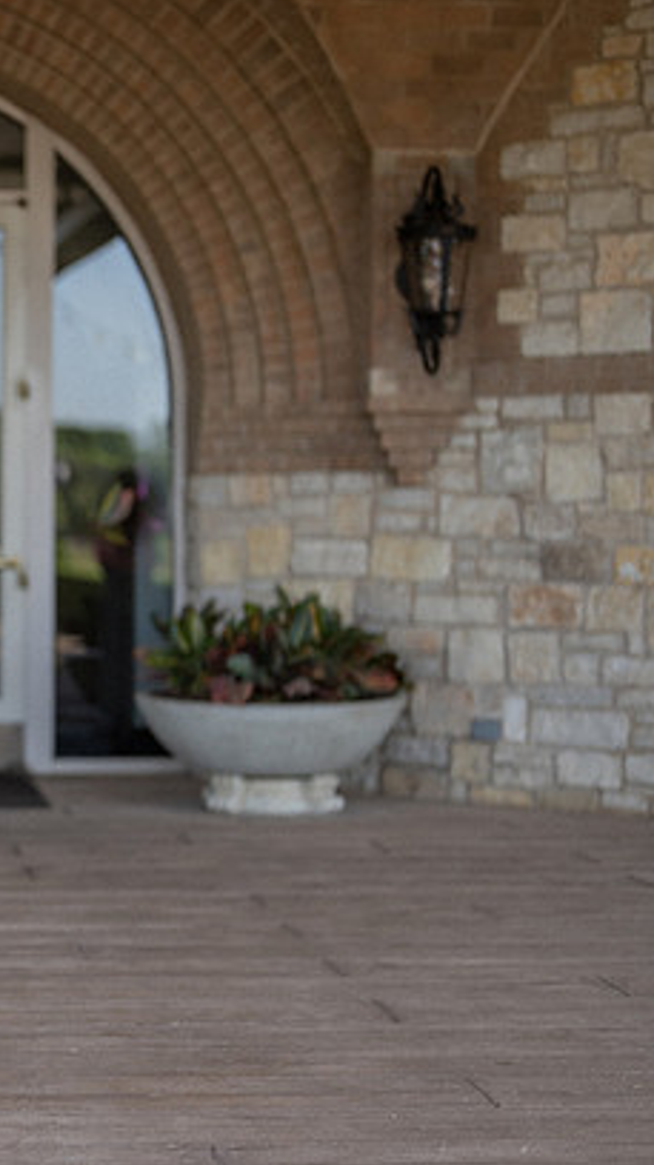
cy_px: 623
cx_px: -190
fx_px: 2656
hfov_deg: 13.5
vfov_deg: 24.7
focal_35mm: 86
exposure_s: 1/1250
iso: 160
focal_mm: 50
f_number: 1.2
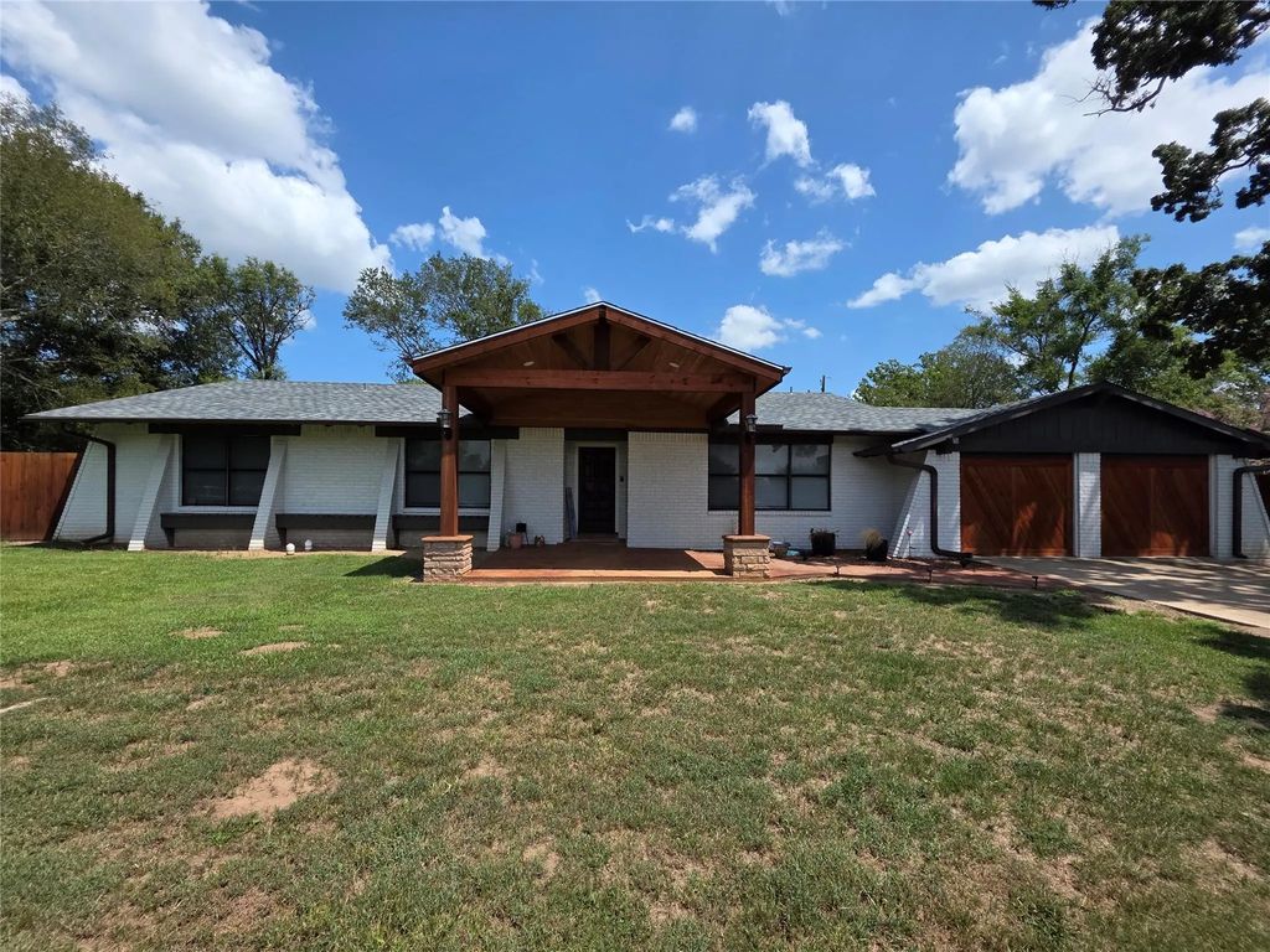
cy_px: 476
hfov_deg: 106.2
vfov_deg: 89.9
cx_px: 635
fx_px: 477
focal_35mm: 13
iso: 40
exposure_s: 1/2500
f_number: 1.9
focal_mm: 2.2
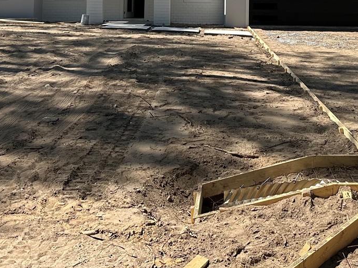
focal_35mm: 56
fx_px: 579
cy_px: -42
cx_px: 207
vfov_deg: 24.0
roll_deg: -0.4
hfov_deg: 34.3
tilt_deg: +4.6
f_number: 1.78
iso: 80
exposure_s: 1/2203
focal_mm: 6.86
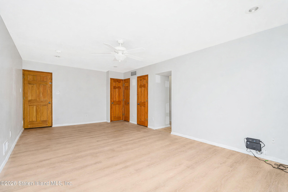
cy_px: 96
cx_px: 144
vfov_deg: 72.1
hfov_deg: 95.0
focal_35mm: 16
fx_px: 132
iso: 64
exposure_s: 1/60
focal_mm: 16.5
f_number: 5.6
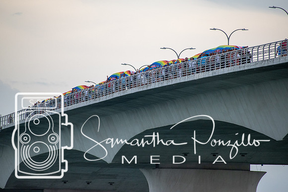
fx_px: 3601
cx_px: 144
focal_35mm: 450
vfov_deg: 3.1
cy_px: 96
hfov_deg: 4.6
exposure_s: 1/800
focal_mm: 300
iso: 800
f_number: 6.3
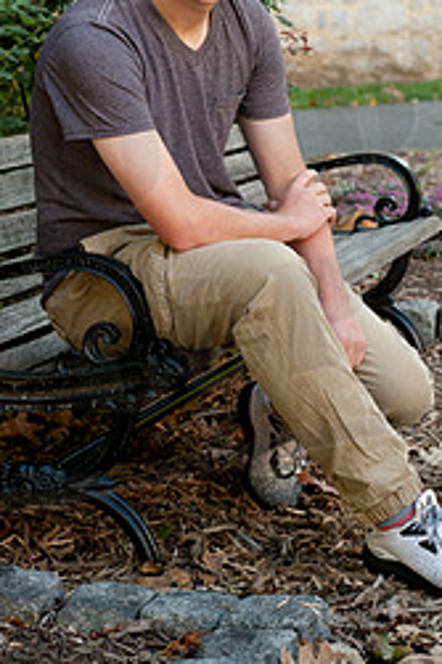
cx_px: 245
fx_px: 2047
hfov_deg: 12.3
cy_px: 214
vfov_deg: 18.4
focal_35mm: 111
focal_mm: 62
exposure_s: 1/125
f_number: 5.6
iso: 250
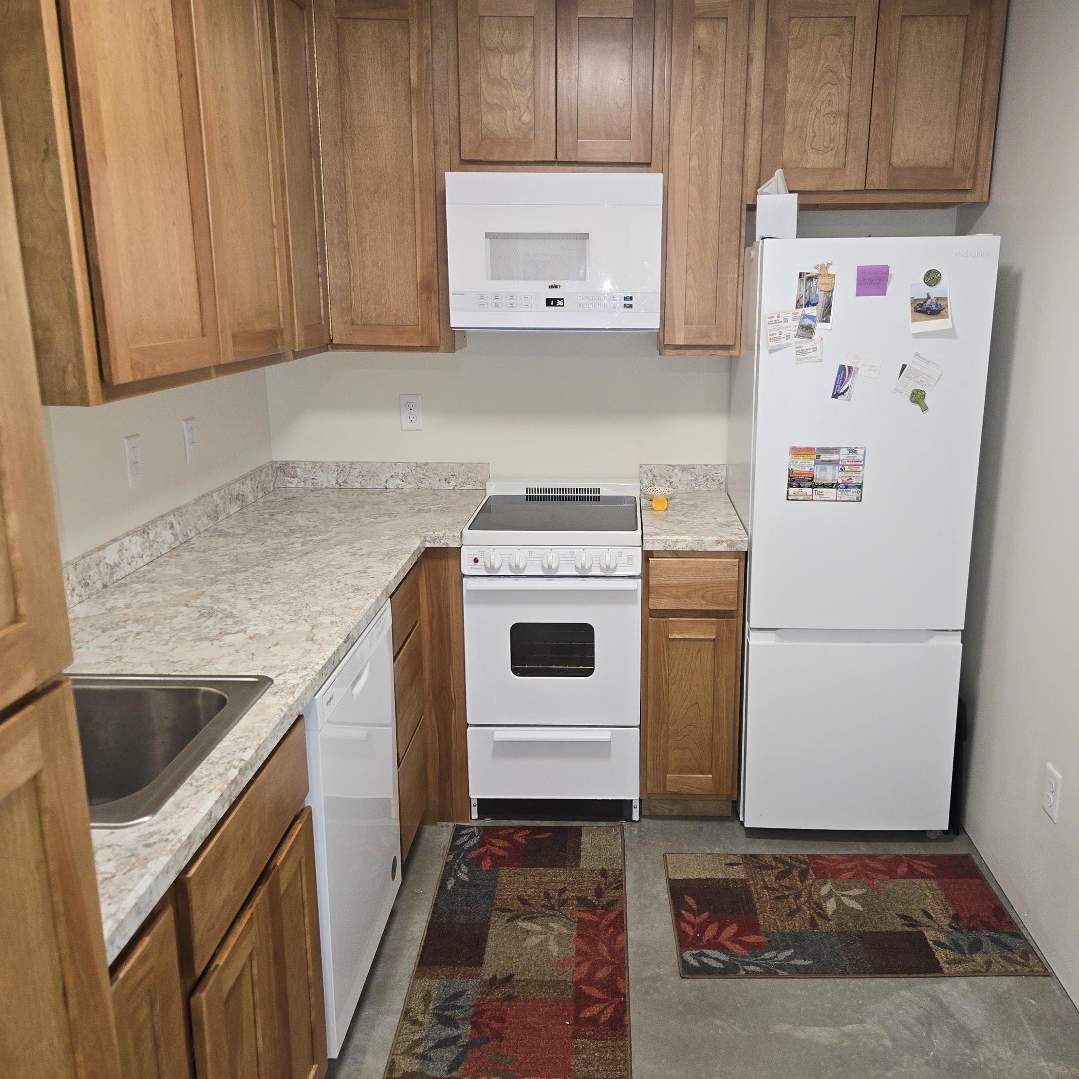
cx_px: 607
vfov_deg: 57.3
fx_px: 987
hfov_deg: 57.1
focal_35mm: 28
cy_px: 540
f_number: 1.8
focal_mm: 5.4
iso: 100
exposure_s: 1/40
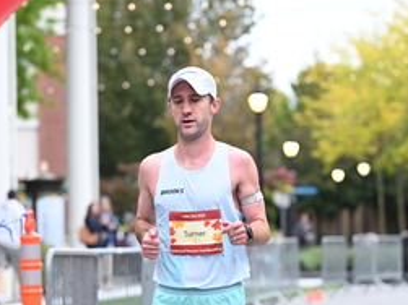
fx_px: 2038
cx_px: 212
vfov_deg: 8.6
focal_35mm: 173
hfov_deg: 11.4
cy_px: 198
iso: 1250
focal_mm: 82
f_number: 2.8
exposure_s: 1/640
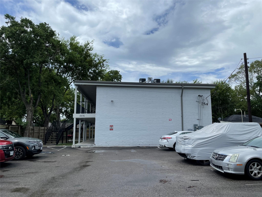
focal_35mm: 26
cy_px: 98
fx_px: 197
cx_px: 131
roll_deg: +0.4
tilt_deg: +9.8
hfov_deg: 67.3
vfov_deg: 53.1
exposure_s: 1/4292
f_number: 1.6
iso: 32
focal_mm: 4.2
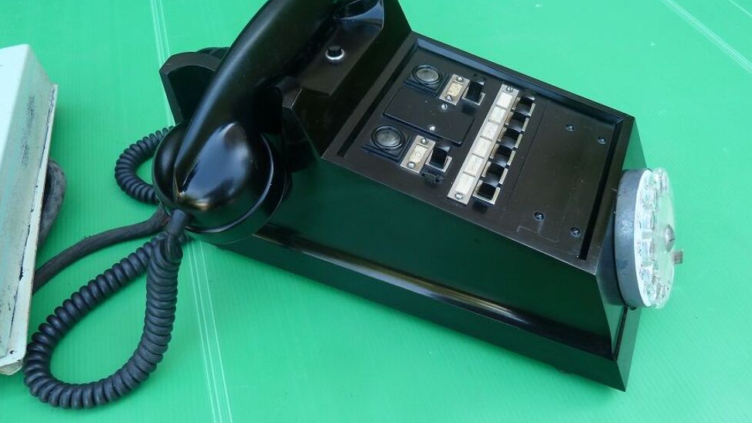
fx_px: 558
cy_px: 242
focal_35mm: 28
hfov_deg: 67.9
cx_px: 385
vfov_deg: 41.4
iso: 80
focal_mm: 4.1
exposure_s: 1/40
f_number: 3.3
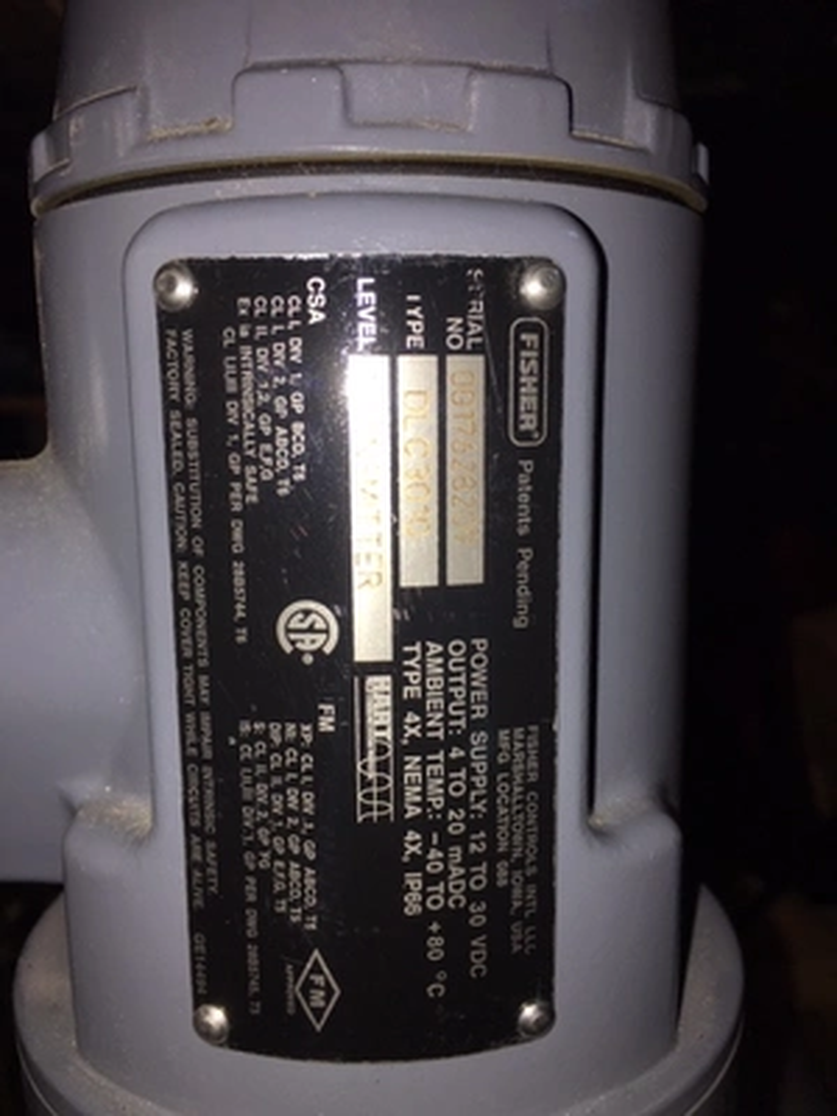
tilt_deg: -10.2
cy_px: 558
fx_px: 935
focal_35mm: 29
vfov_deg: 61.7
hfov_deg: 48.2
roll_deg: +3.2
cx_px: 418
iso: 25
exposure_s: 1/122
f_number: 2.2
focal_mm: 4.15
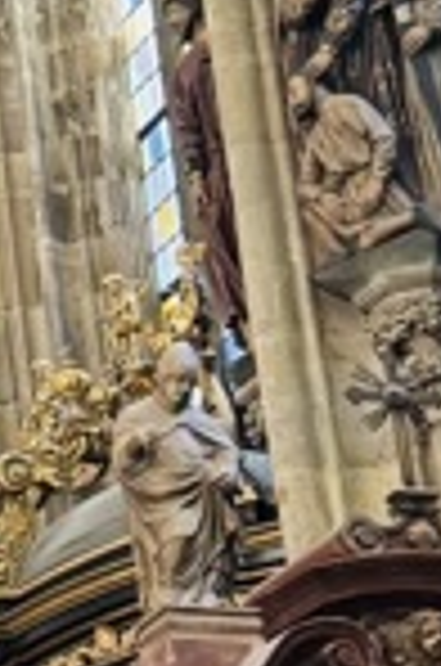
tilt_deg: +24.6
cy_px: 176
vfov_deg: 11.9
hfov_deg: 7.1
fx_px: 3194
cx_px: -868
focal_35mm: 173
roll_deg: -0.8
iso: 200
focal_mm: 6.86
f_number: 1.78
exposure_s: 1/71
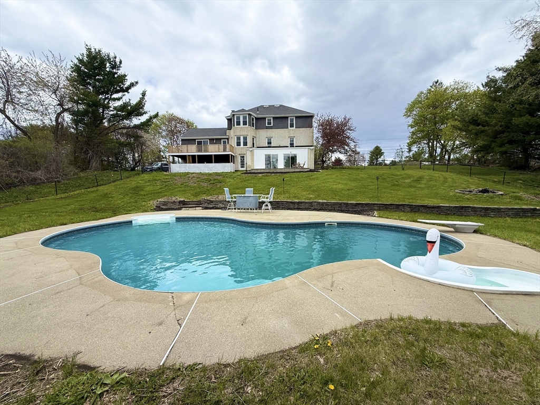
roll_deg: +0.9
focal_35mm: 14
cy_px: 202
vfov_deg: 85.7
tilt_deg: -4.4
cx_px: 270
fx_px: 218
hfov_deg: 102.1
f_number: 2.2
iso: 64
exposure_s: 1/1572
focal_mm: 2.22
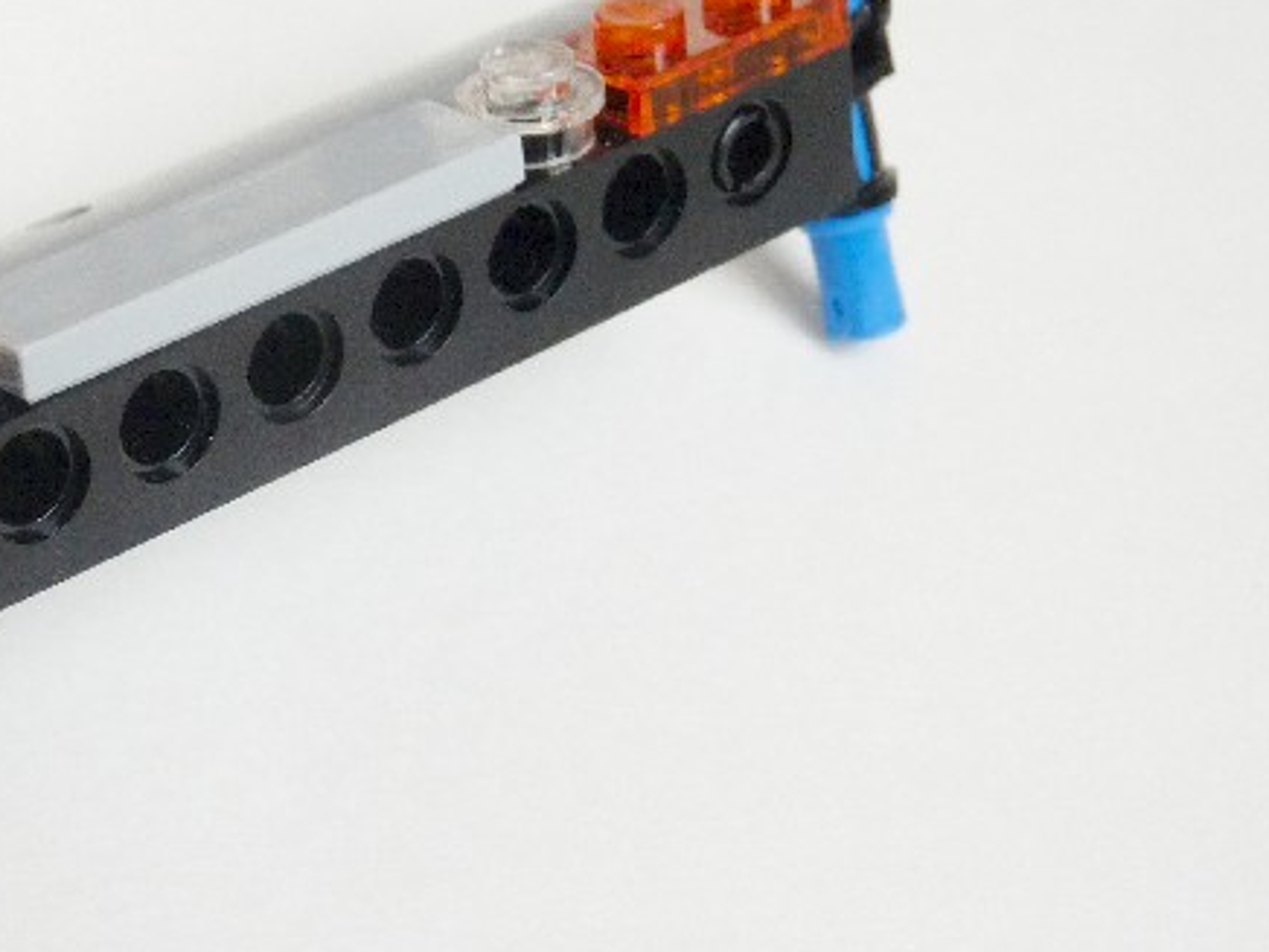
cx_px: 146
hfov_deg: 17.3
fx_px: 4106
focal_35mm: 112
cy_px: 437
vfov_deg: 13.2
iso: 400
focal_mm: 10.8
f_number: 3.2
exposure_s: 1/30
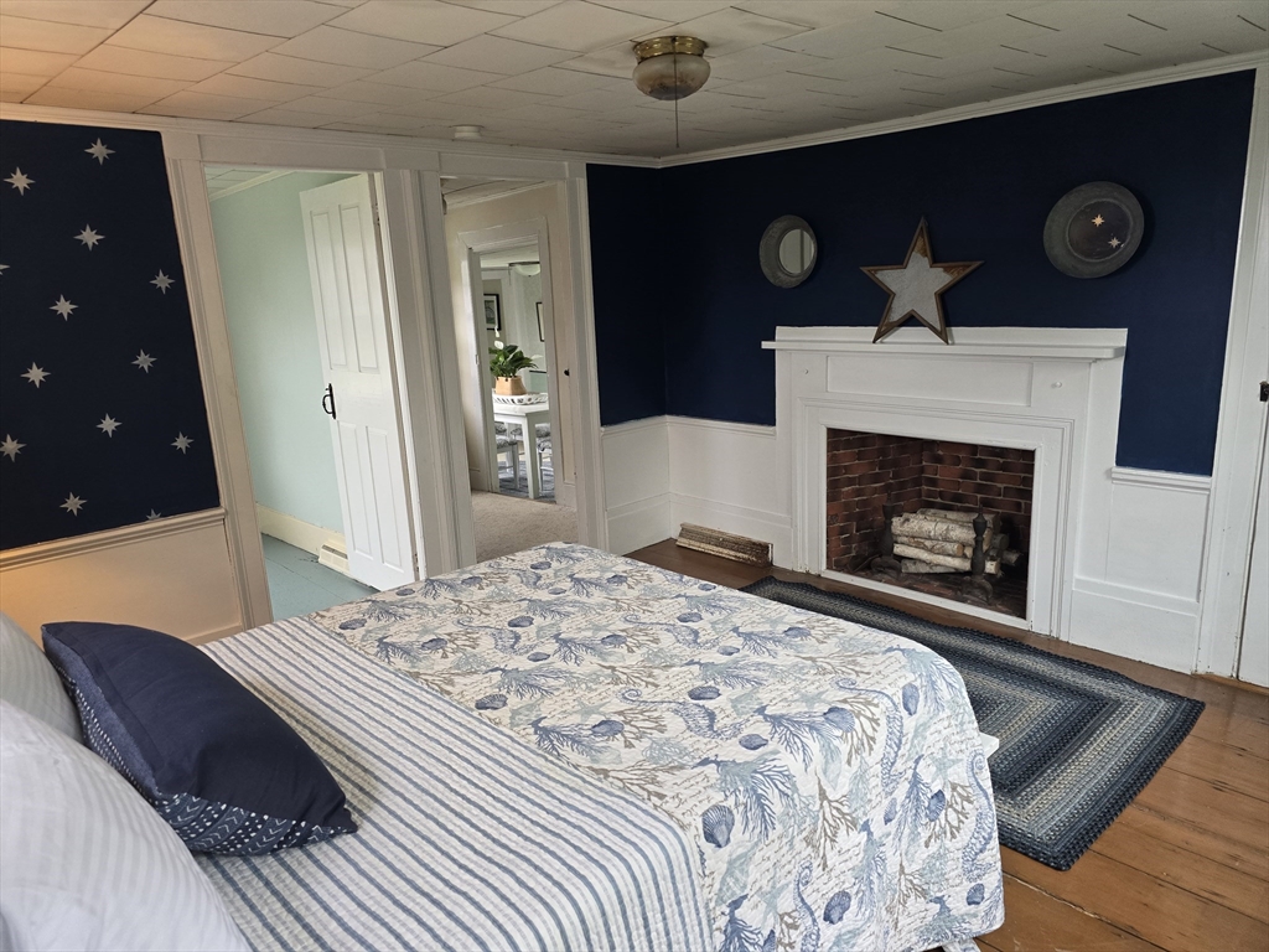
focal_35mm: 23
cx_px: 634
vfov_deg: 58.9
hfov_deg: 73.9
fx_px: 843
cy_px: 476
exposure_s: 1/120
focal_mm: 6.3
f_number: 1.7
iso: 250
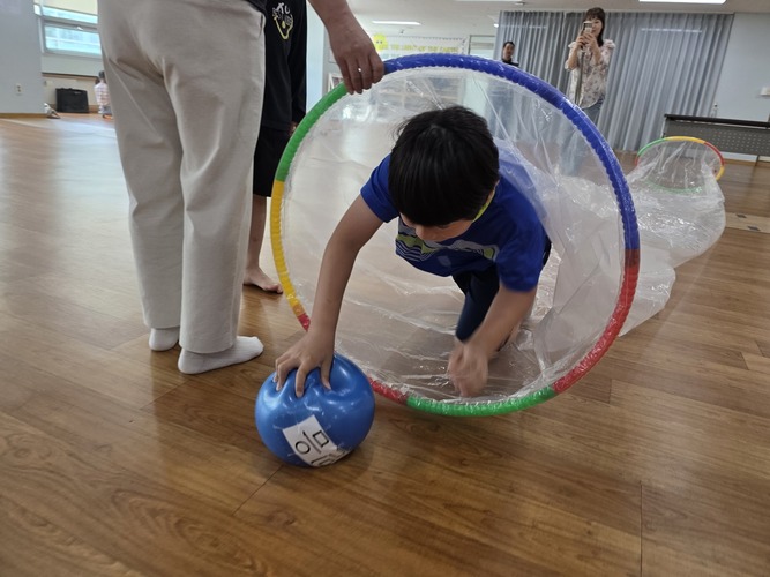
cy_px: 288
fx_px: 512
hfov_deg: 73.9
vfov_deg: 58.9
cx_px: 385
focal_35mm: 23
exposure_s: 1/120
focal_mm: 6.3
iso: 100
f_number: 1.7
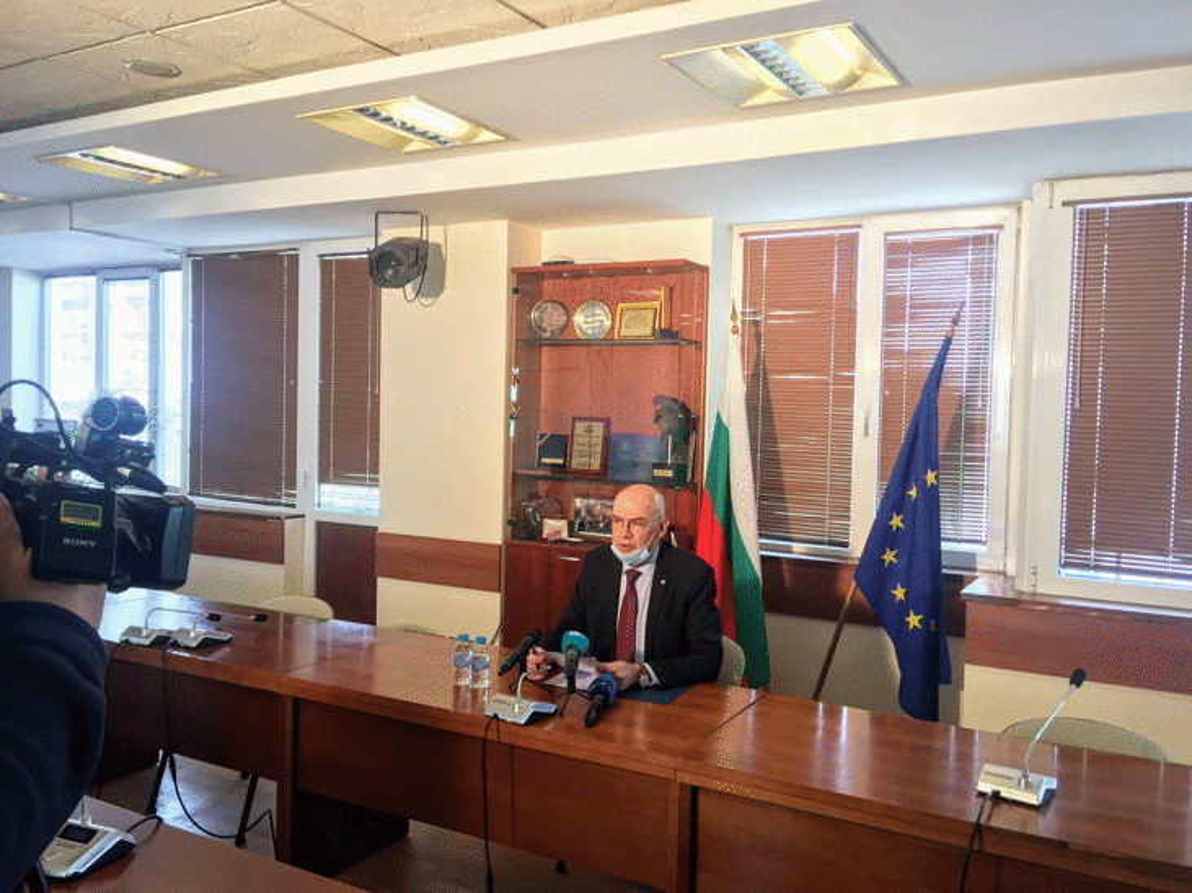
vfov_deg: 48.2
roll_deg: -2.4
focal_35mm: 29
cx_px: 596
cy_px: 446
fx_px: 998
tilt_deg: -2.3
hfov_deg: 61.7
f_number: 2.2
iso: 64
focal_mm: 4.15
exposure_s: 1/33
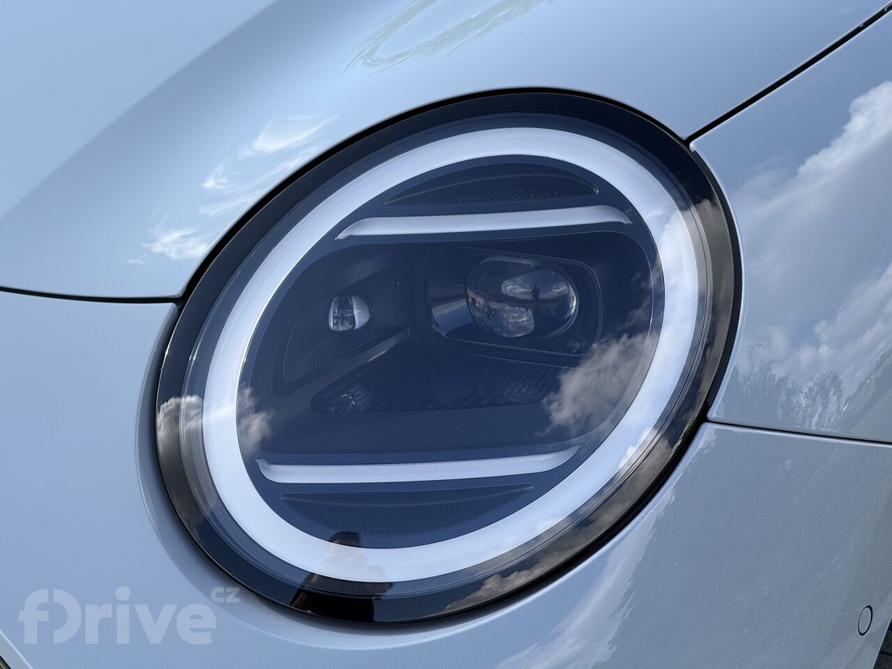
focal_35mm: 120
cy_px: 334
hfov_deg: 16.4
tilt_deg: -20.2
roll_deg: +0.7
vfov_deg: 12.3
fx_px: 3092
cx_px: 446
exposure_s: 1/409
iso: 64
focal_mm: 15.66
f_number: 2.8
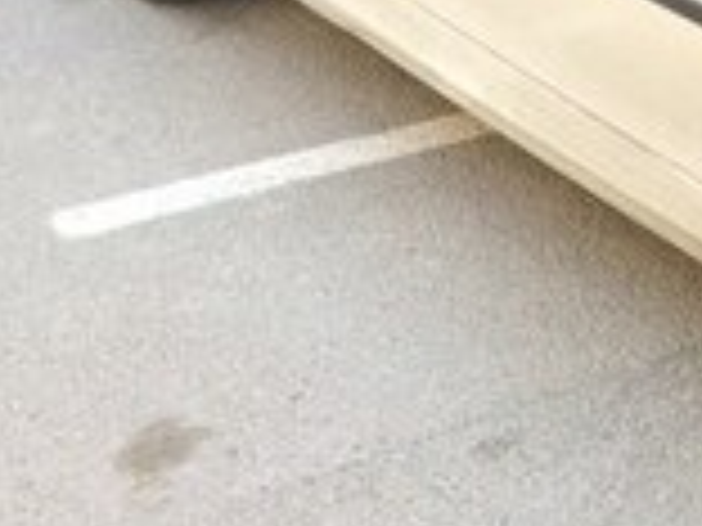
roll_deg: +1.2
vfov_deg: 12.0
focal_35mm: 123
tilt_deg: -19.2
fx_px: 2494
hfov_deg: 14.2
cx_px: 1256
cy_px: 43
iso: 32
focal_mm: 4.15
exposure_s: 1/410
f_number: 2.2
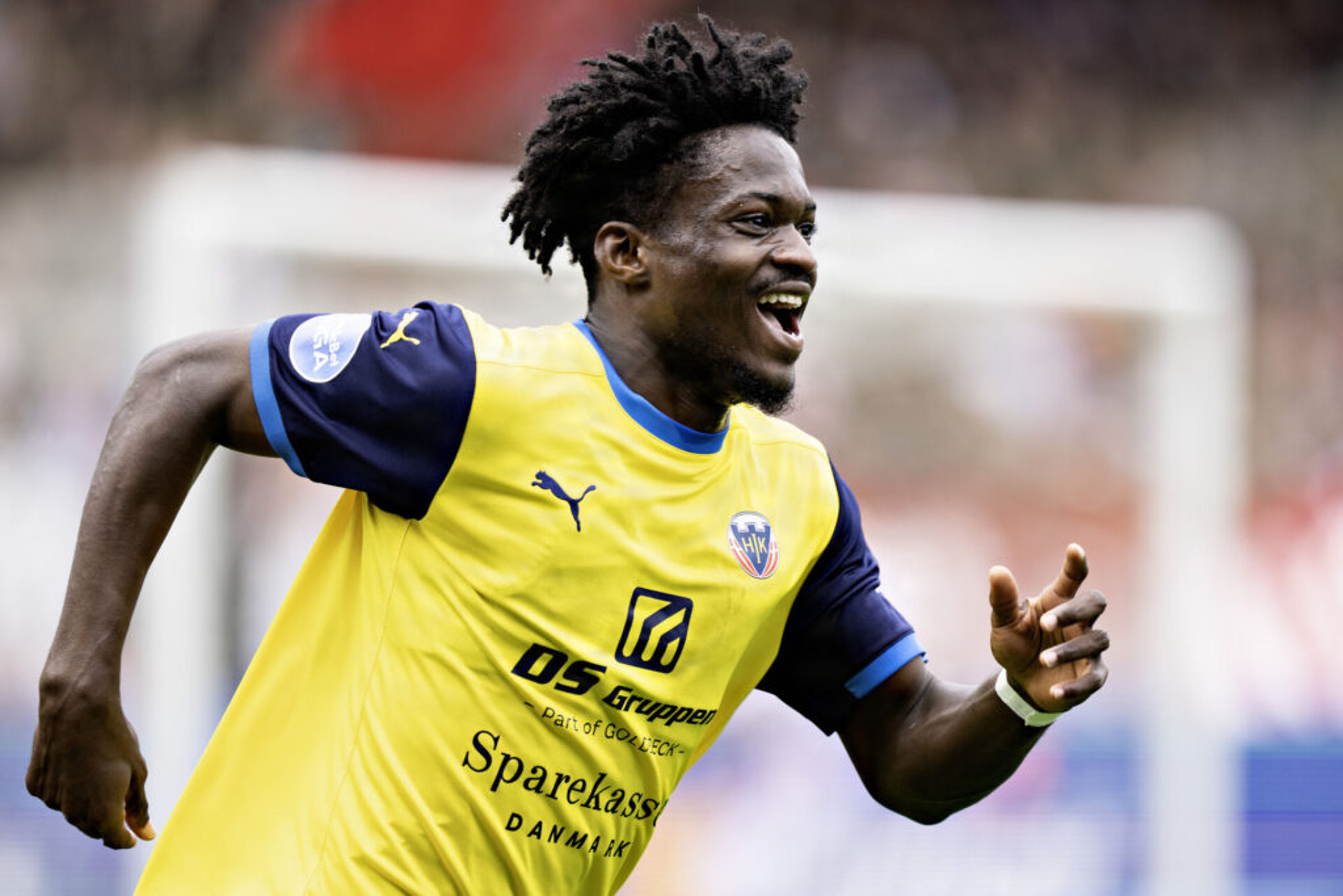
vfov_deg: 3.4
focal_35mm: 400
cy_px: 448
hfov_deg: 5.2
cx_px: 672
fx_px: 14923
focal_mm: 400
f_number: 3.2
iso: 500
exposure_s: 1/2000
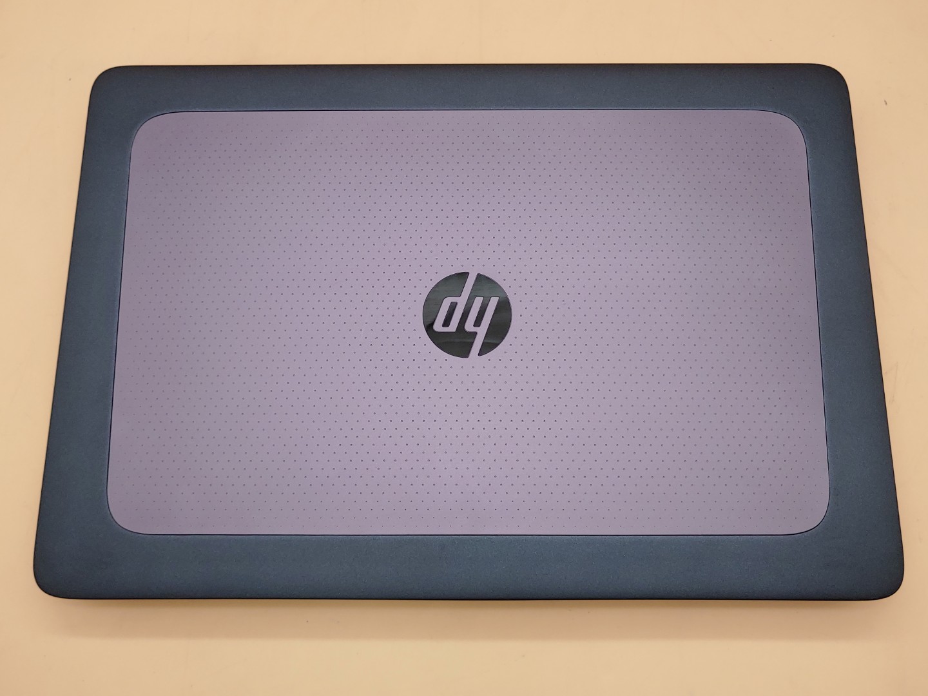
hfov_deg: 58.4
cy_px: 348
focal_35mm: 31
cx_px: 464
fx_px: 831
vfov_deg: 45.4
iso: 50
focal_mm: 4.36
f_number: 1.8
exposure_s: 1/153
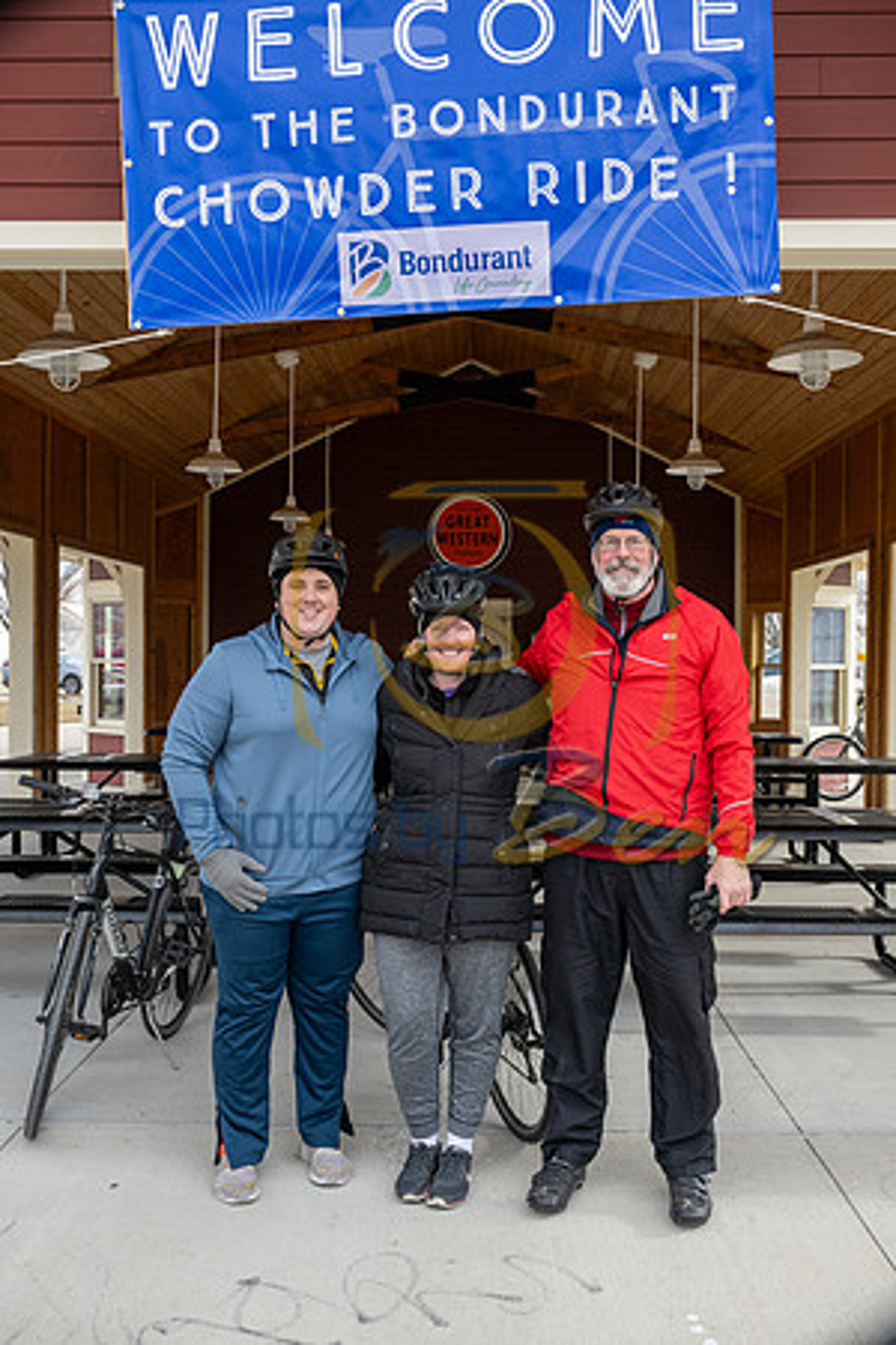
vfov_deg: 51.9
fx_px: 1381
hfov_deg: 35.9
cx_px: 448
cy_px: 672
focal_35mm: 37
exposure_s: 1/250
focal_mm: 37
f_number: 7.1
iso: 250
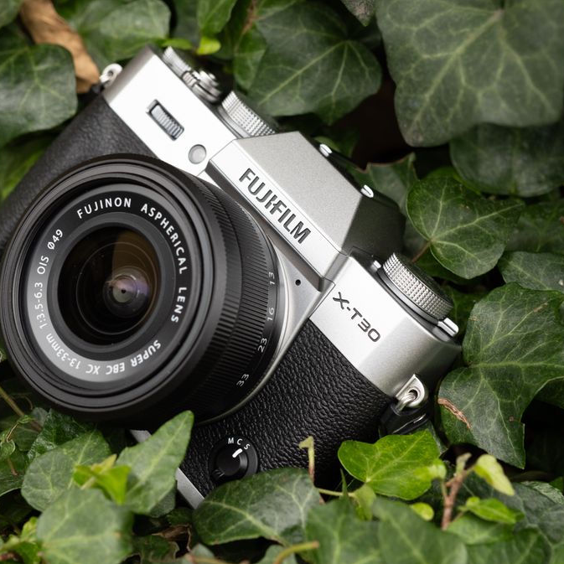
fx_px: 1733
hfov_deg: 18.5
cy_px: 282
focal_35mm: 94
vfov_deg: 18.5
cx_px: 246
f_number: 4.5
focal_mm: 41.1
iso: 160
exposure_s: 1/60
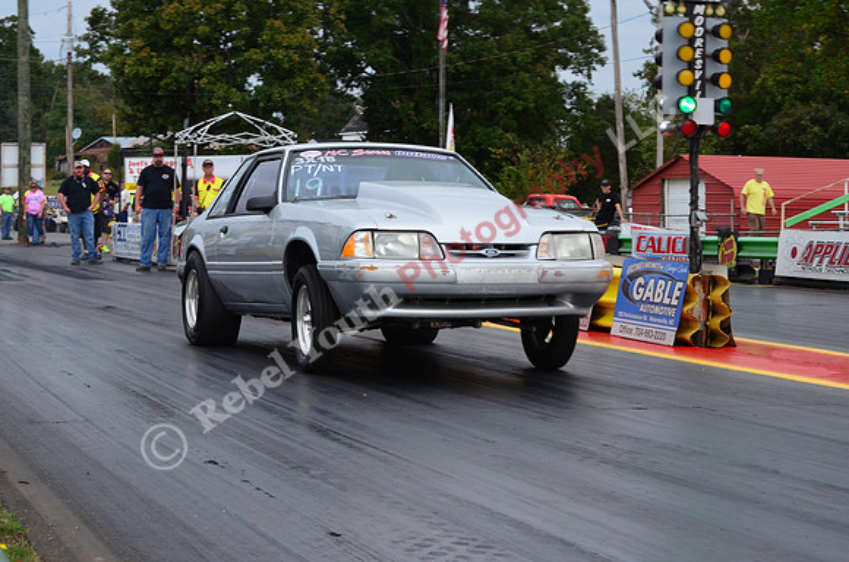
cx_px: 424
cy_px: 281
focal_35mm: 82
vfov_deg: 16.5
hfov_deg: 24.7
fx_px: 1941
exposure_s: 1/500
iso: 1000
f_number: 11
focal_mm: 55
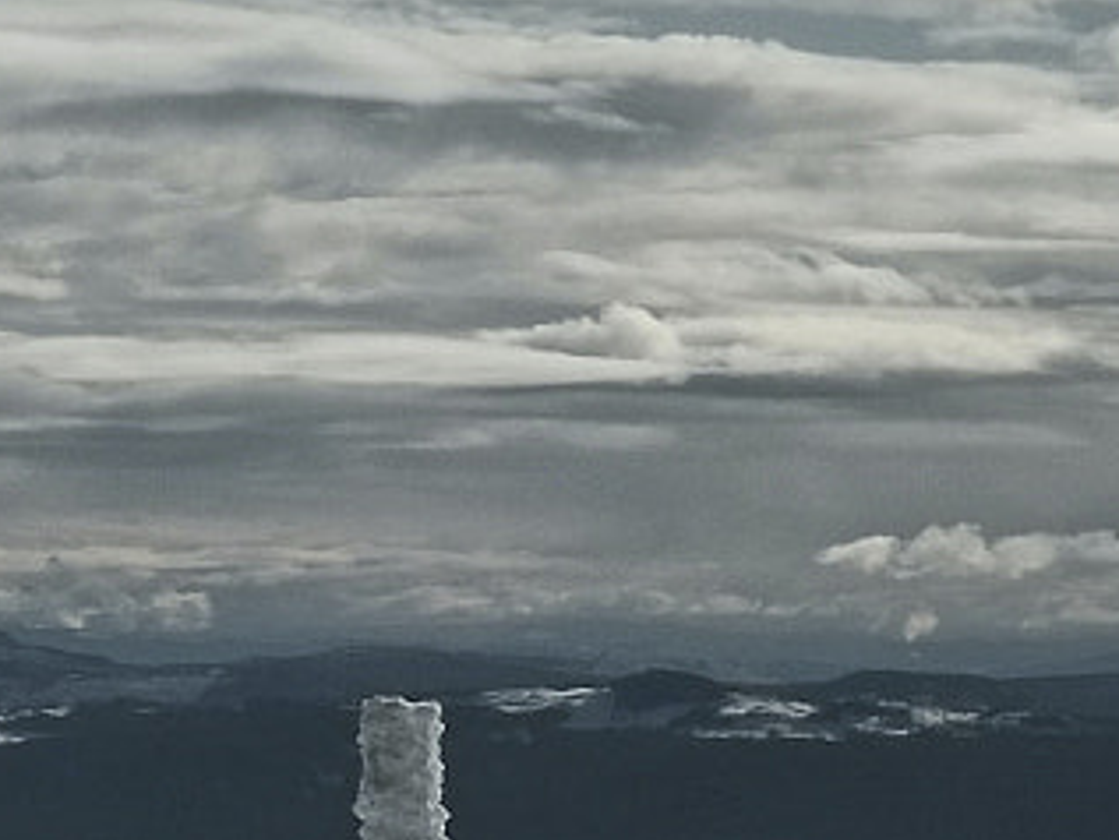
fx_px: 8473
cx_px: -1574
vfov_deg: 5.5
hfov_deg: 7.1
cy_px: 1839
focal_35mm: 262
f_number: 16
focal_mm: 35.8
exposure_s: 1/420
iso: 200
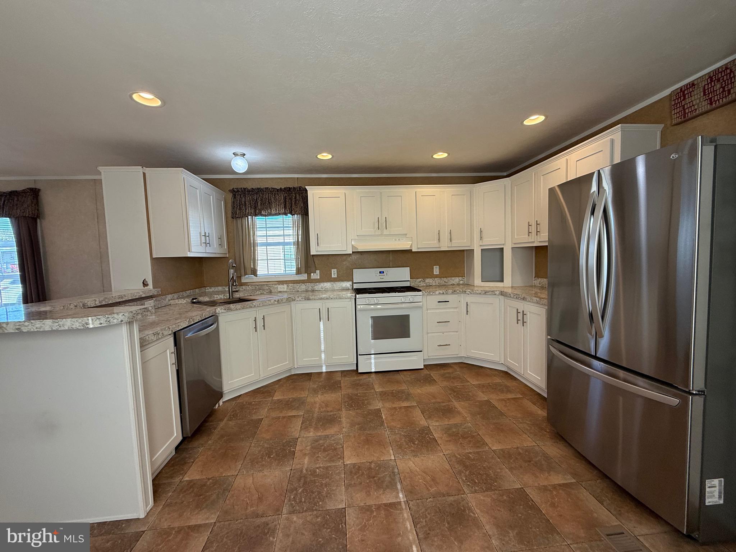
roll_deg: +1.2
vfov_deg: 85.7
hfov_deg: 102.1
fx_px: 298
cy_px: 276
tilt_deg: -3.4
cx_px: 368
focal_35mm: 14
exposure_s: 1/99
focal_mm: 2.22
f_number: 2.2
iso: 80
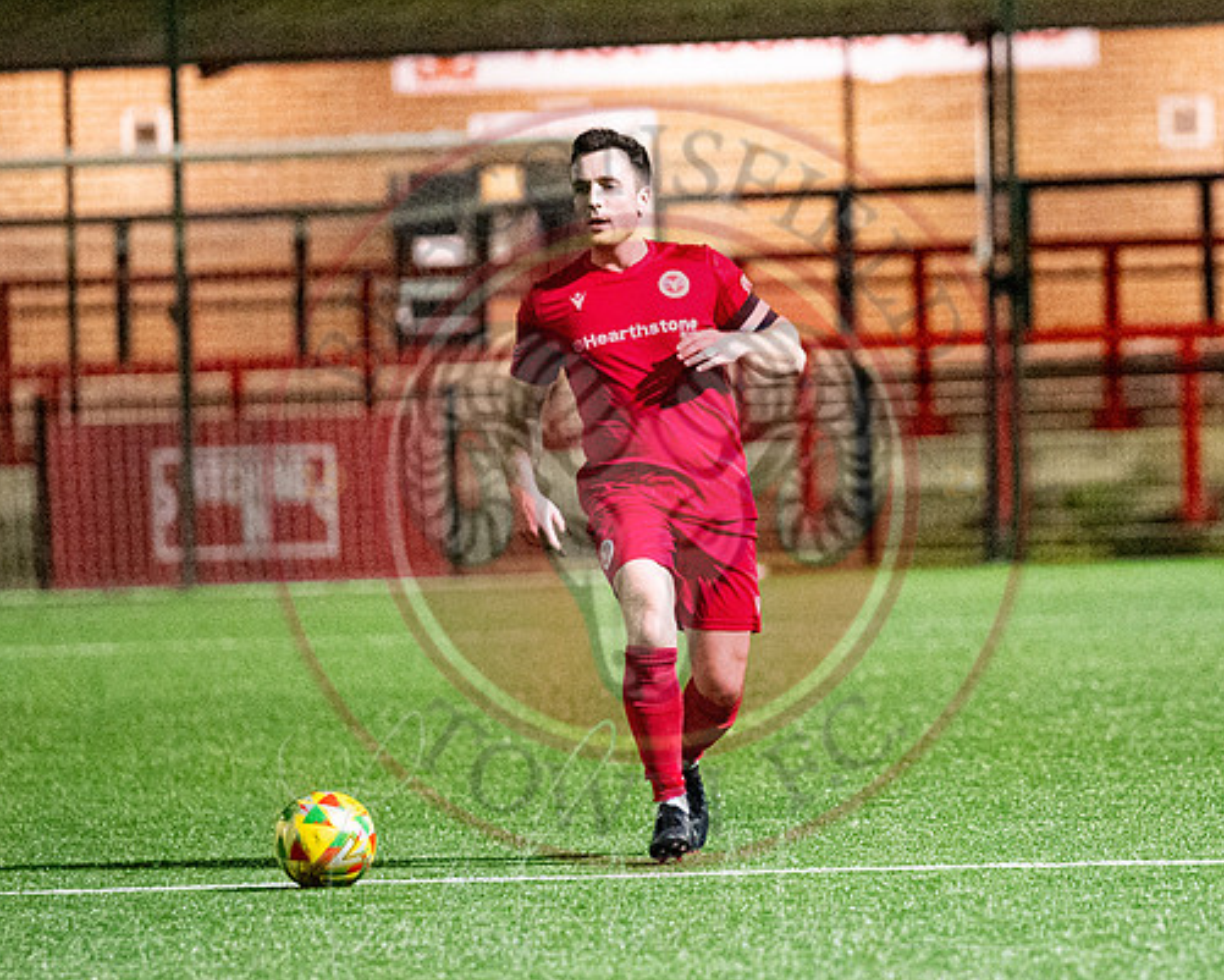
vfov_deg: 3.6
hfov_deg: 4.5
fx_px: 15435
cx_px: 856
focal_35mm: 426
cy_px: 544
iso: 8000
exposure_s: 1/1000
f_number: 2.8
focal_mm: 175
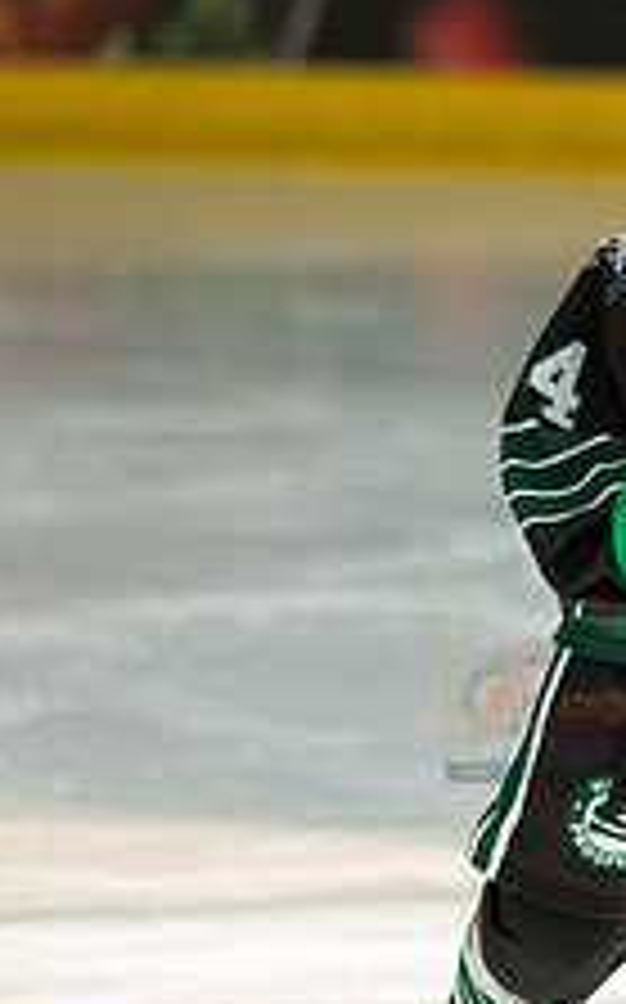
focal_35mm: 941
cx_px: 879
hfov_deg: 1.4
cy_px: 714
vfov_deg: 2.2
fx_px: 25736
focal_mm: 300
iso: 1600
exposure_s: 1/2000
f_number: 3.5
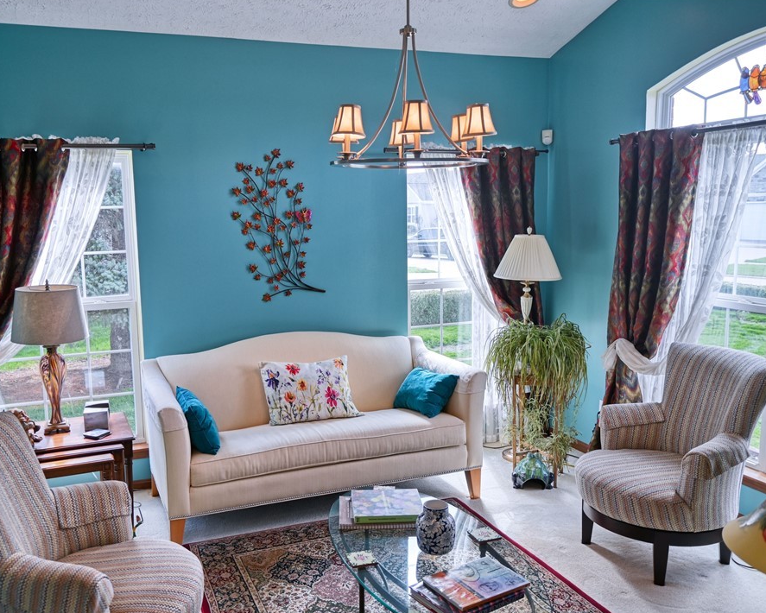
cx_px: 334
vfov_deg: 47.1
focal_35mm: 31
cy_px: 308
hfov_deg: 57.0
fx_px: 703
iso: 100
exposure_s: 1/320
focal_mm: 18
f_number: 3.5
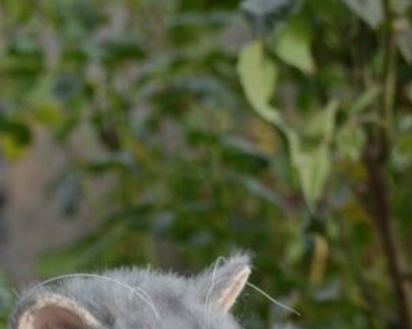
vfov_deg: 8.9
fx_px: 2084
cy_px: 439
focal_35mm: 171
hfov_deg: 11.3
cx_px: 152
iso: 100
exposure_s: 1/125
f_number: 5.6
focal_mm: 36
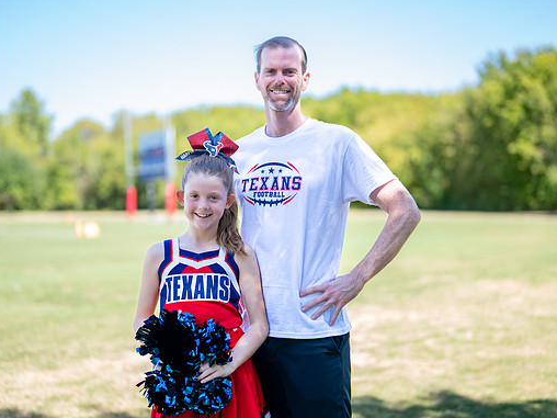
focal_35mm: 61
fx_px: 982
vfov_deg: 24.0
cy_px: 211
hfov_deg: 31.7
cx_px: 276
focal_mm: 50
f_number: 1.2
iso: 100
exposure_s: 1/1250
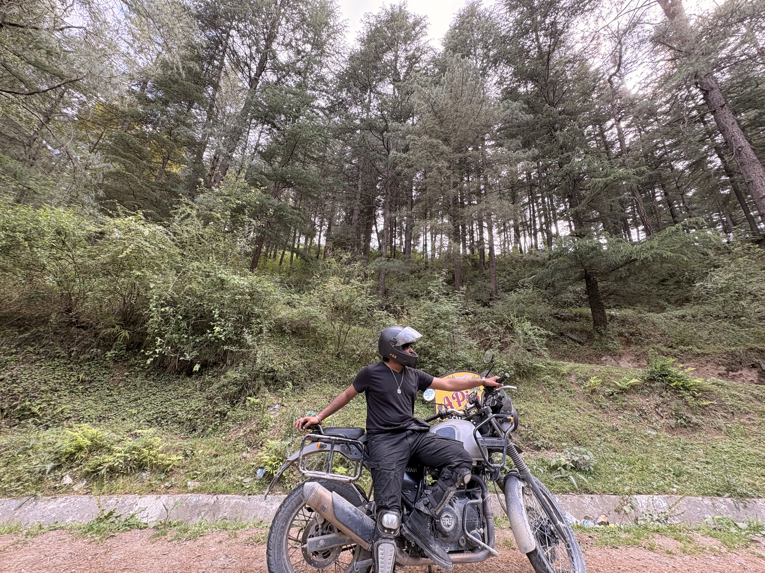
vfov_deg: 85.7
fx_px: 309
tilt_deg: +24.6
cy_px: 286
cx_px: 382
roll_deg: -4.4
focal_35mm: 14
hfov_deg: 102.1
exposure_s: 1/125
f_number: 2.2
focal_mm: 2.22
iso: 80
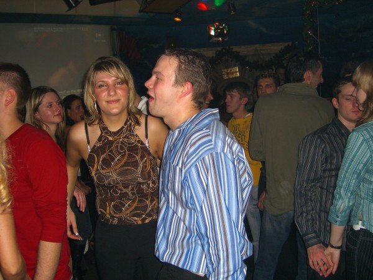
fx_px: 409
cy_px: 140
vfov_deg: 37.7
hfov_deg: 49.0
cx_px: 186
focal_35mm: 38
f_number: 2.8
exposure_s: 1/60
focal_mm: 7.9
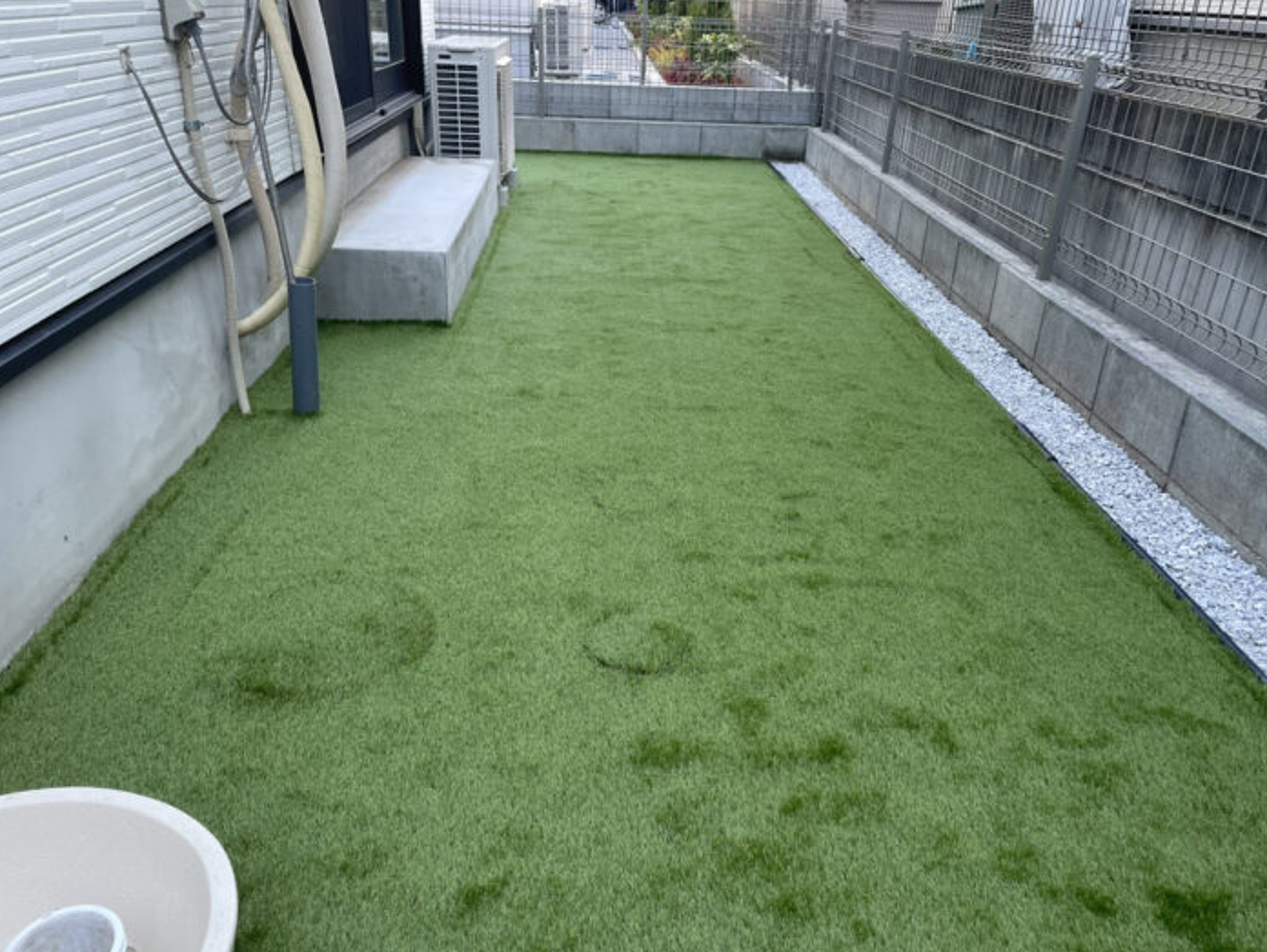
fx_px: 1026
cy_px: 485
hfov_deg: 63.4
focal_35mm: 28
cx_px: 659
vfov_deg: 49.8
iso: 80
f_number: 1.6
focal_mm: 4.2
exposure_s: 1/121
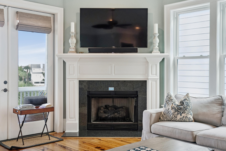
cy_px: 76
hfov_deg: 48.5
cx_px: 113
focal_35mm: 40
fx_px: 251
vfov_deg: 33.4
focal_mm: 40
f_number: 4
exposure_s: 1/200
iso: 1000
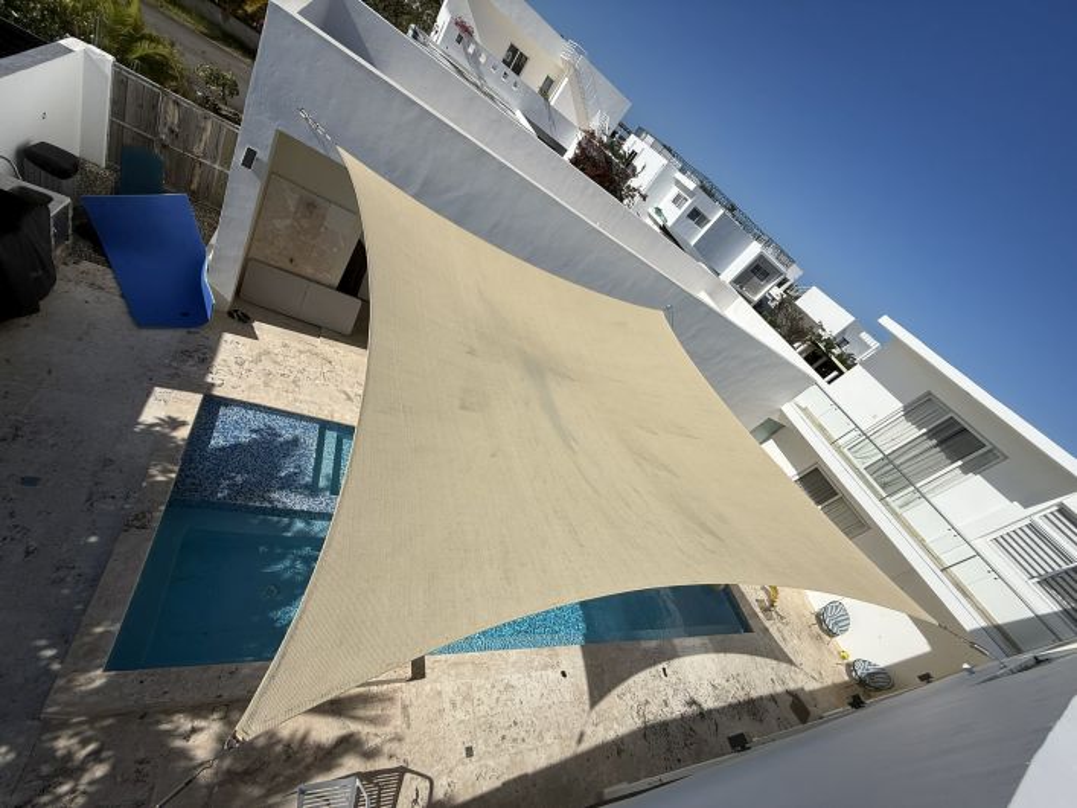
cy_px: 404
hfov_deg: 102.1
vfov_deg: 85.7
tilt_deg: -29.0
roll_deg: -41.2
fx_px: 436
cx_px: 538
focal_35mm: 14
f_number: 2.2
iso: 50
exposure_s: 1/6173
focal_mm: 2.22
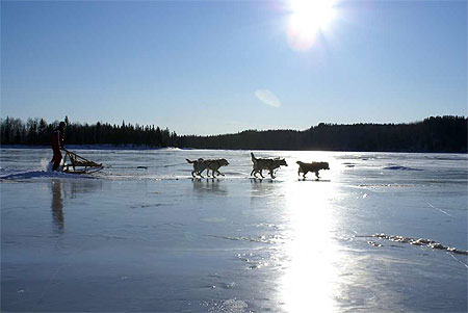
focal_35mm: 42
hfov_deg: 46.4
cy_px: 156
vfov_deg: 32.0
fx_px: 547
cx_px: 234
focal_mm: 28
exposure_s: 1/320
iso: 100
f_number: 11
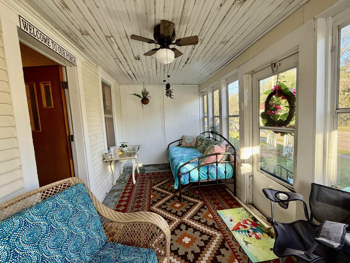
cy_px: 132
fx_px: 142
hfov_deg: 102.1
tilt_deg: -5.0
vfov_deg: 85.7
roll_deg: +2.8
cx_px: 175
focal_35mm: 14
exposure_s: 1/118
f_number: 2.2
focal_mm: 2.22
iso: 64
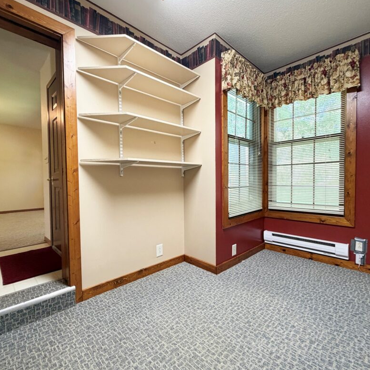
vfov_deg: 84.0
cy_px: 185
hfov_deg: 84.0
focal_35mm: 17
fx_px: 206
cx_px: 182
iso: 320
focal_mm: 2.22
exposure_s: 1/120
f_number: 2.2
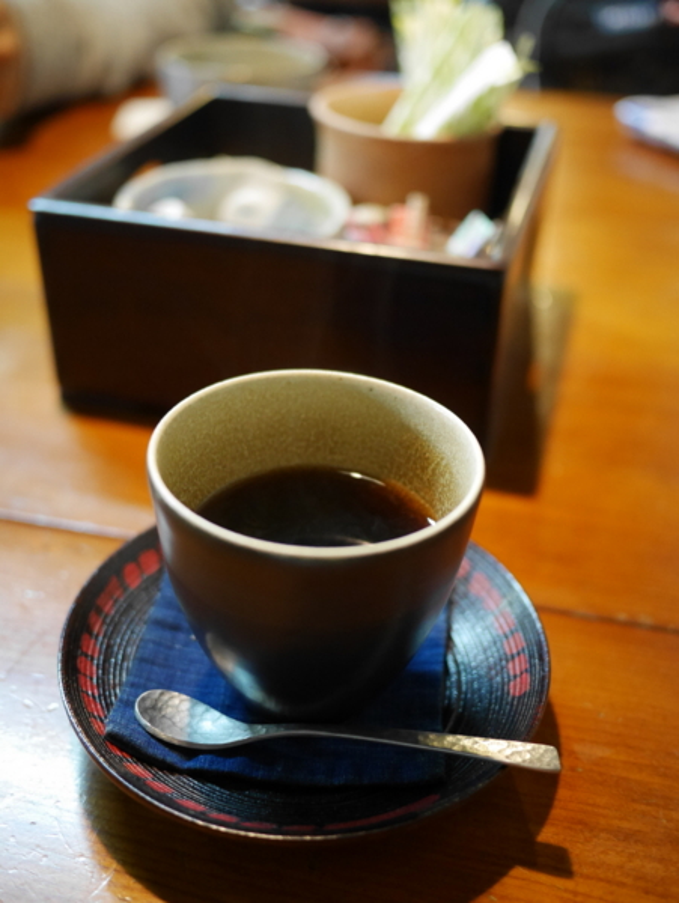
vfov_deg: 46.8
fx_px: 1045
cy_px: 452
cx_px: 340
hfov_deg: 36.0
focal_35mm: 40
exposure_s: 1/60
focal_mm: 20
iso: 1600
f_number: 1.7
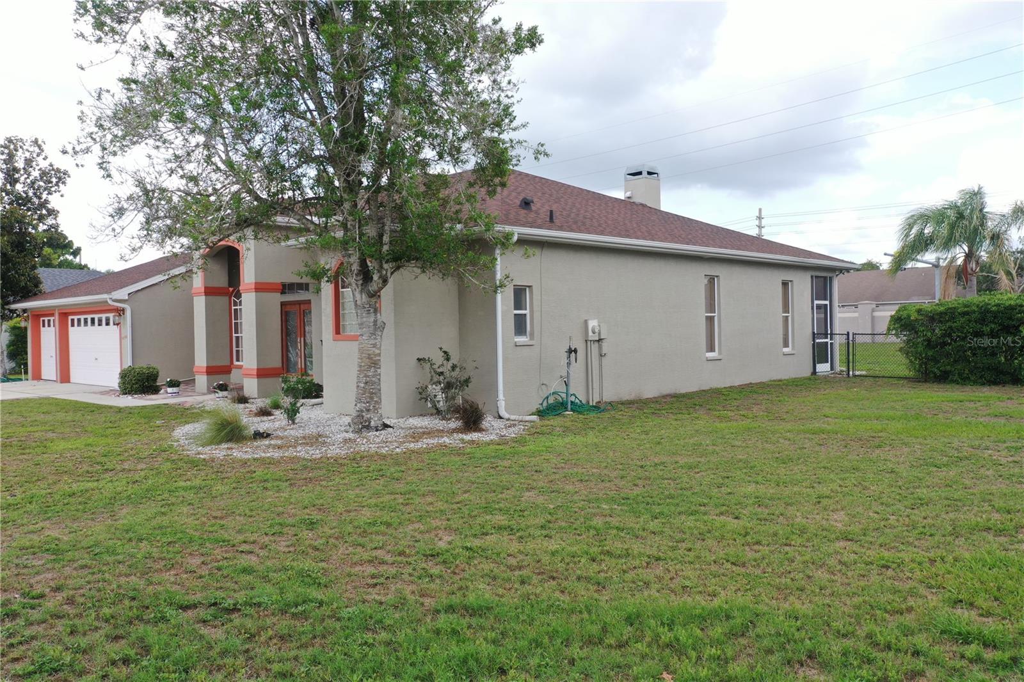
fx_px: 796
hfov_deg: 65.5
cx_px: 512
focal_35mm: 28
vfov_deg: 46.4
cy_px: 341
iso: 100
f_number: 5
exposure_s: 1/200
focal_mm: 10.26
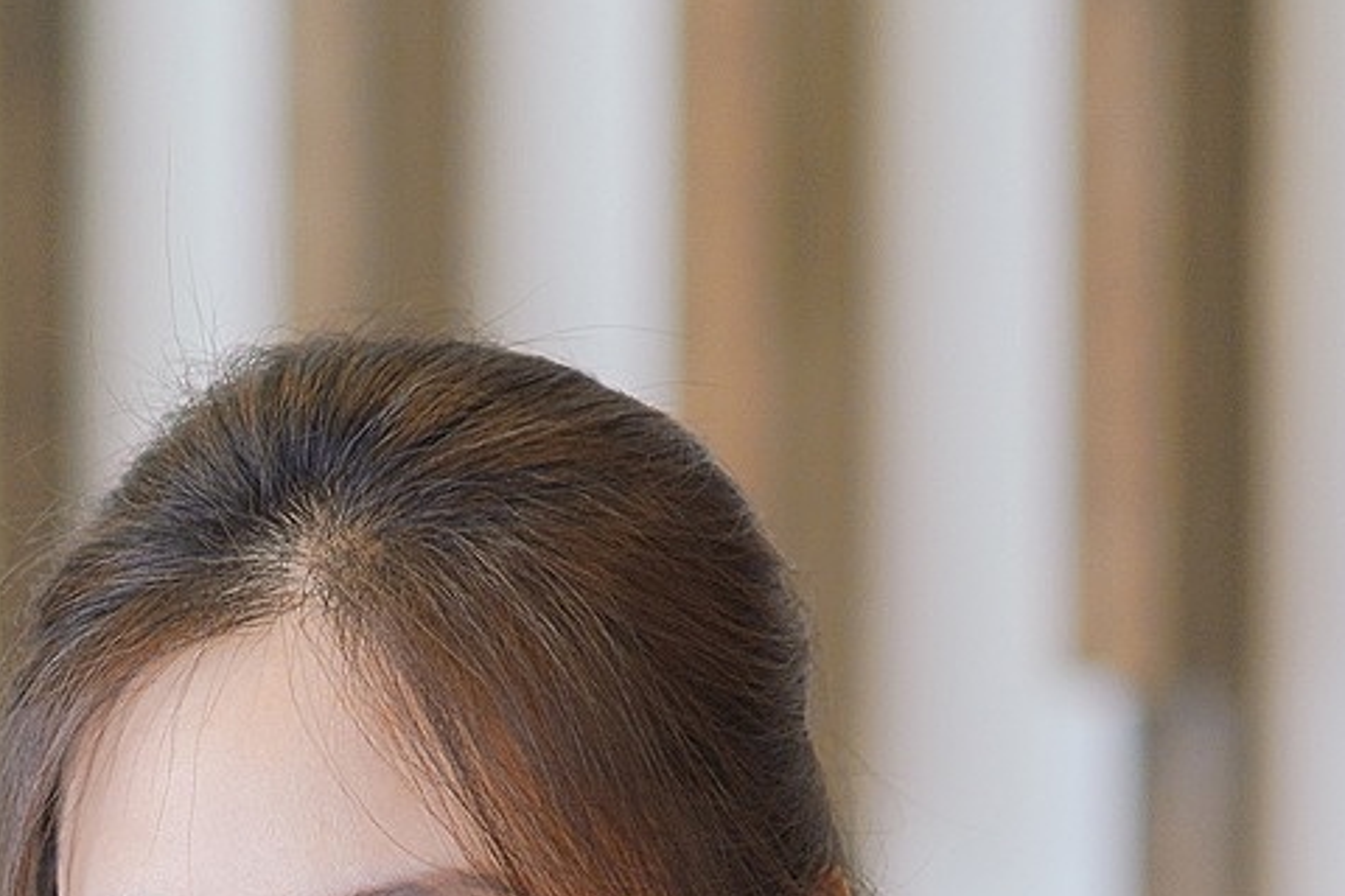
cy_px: 1917
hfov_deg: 4.8
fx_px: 15877
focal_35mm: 425
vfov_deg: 3.2
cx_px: -614
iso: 100
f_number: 1.4
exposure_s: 1/200
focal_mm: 85
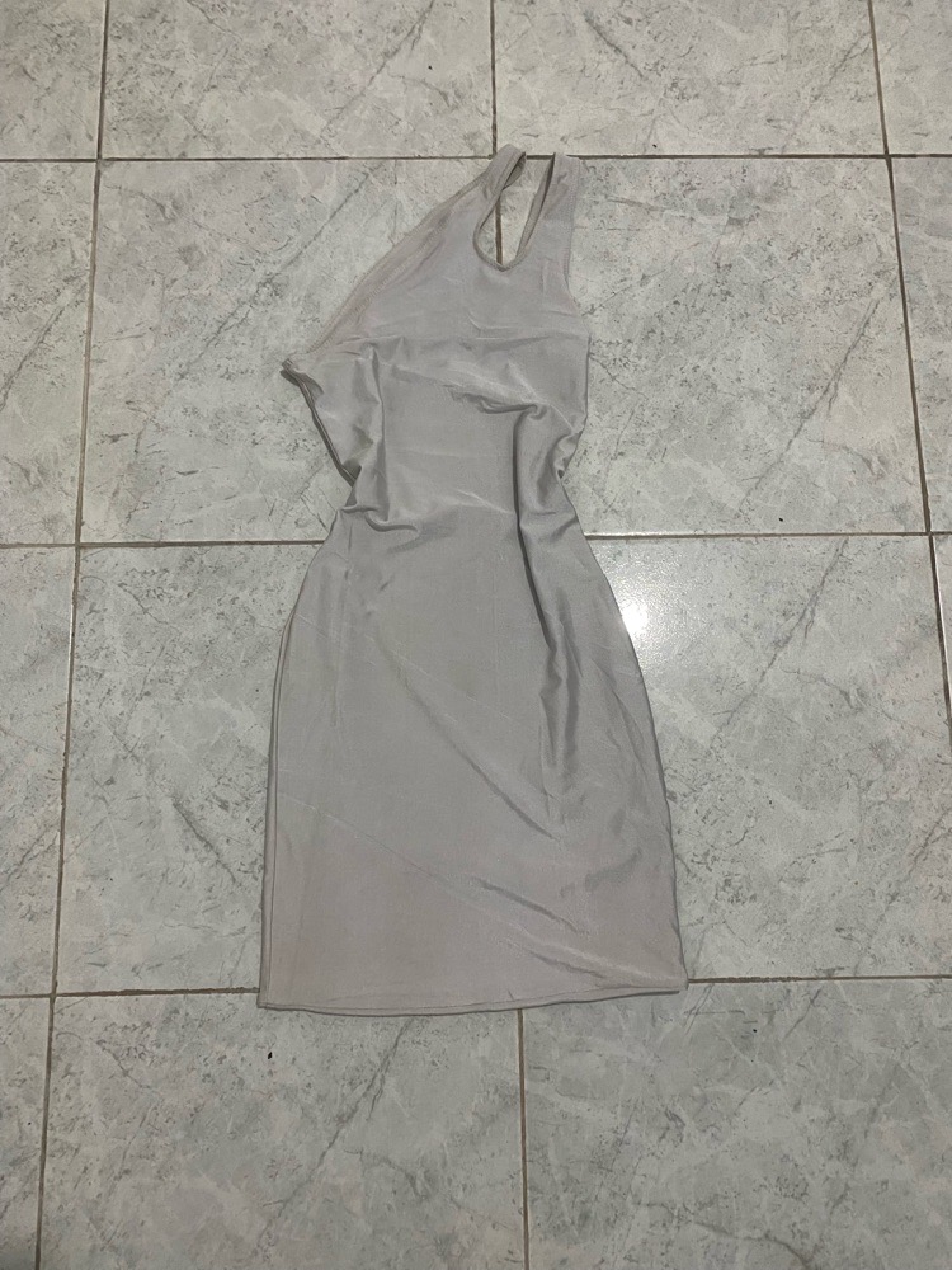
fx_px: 953
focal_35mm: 26
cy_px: 635
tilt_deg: -78.9
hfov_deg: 53.1
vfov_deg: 67.3
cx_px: 476
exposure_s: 1/50
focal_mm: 4.25
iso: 250
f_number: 1.8
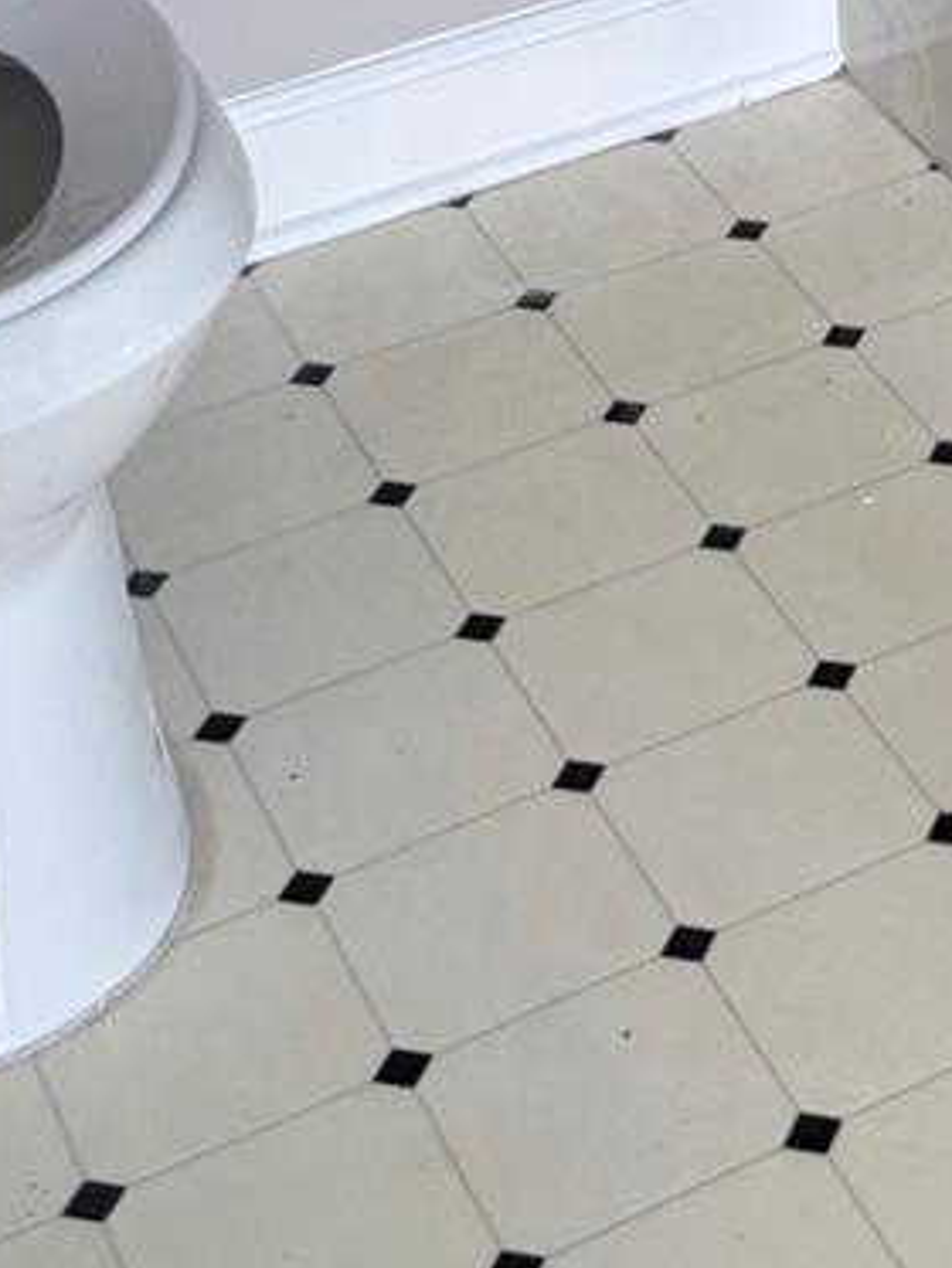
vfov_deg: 15.7
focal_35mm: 107
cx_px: 1370
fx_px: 3921
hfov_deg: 13.2
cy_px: -1013
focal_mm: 5.96
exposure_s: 1/121
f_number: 1.6
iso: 64
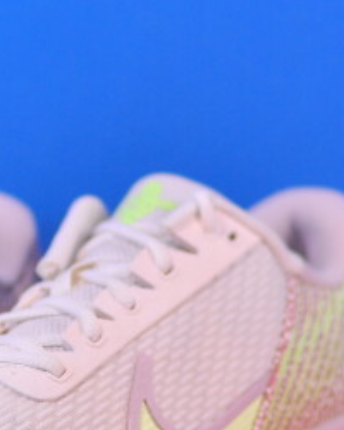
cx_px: -36
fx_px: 2863
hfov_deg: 6.8
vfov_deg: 8.6
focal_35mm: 225
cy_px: 231
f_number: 2.2
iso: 250
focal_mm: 50
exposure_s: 1/320
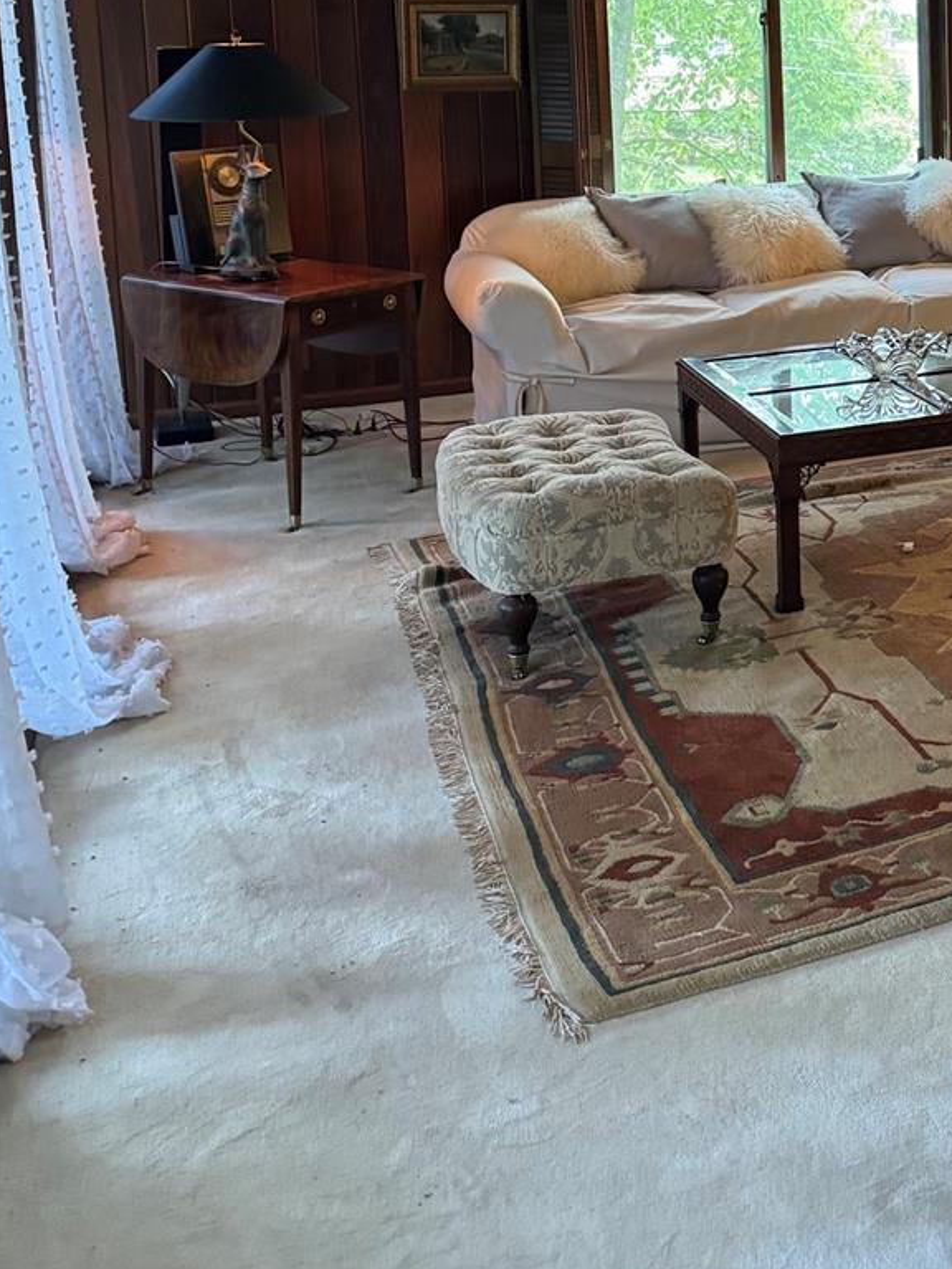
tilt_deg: -5.2
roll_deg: +1.9
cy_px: 149
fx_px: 1760
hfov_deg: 28.5
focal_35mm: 48
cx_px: 939
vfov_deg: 37.3
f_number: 1.78
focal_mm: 6.76
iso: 500
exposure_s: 1/60
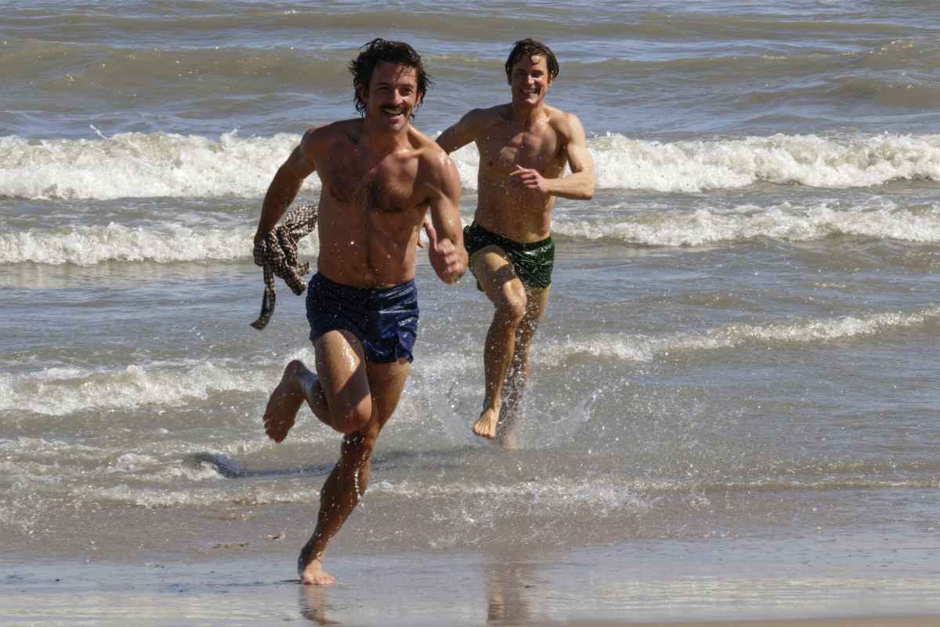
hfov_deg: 10.8
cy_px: 314
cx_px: 470
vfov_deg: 7.2
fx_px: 4961
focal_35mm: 190
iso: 640
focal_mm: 190
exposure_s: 1/400
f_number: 29
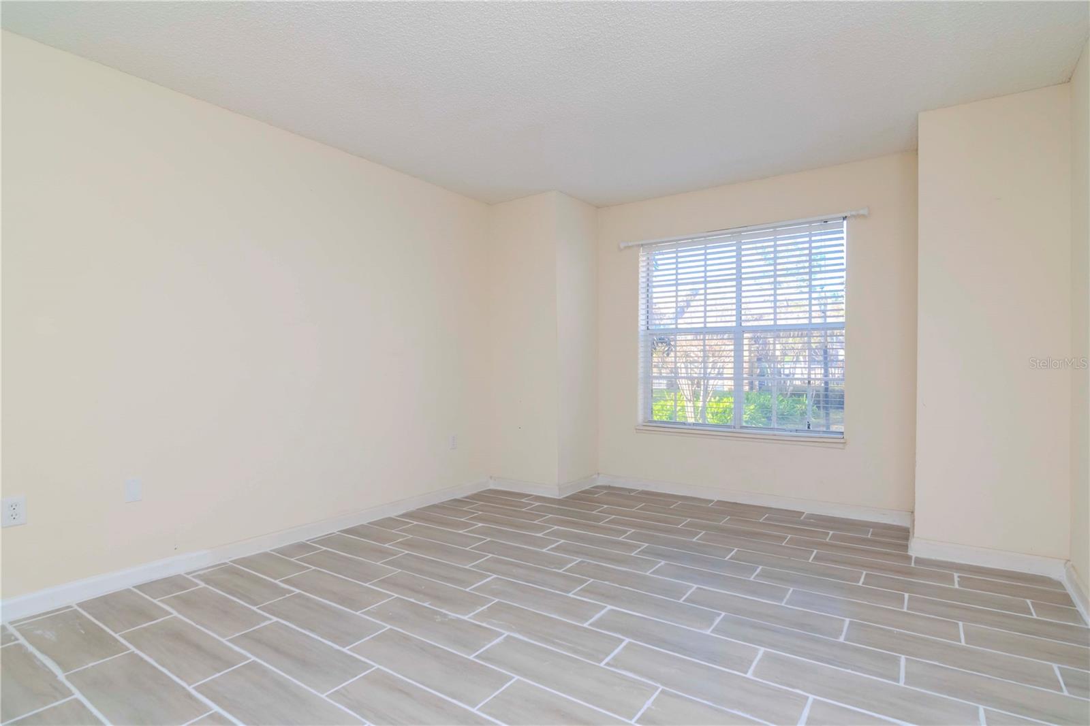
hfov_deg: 95.0
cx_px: 545
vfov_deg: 72.0
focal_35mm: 16
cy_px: 363
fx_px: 499
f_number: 7.1
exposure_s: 1/100
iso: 640
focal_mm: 11
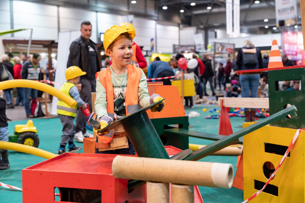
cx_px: 152
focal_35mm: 54
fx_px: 453
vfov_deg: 25.3
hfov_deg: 37.2
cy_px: 102
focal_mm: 53.5
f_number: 4
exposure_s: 1/200
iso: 2500
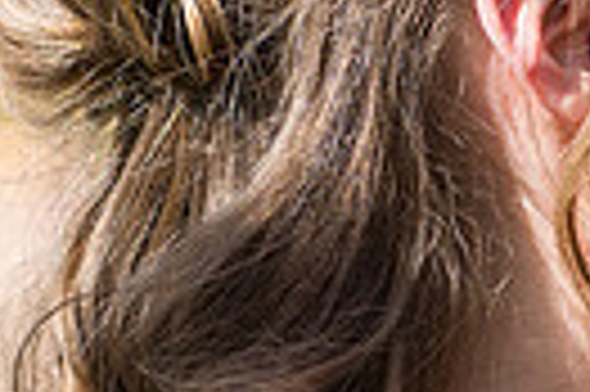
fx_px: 9232
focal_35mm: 564
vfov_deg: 2.4
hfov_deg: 3.6
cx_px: 1072
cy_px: 331
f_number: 2.8
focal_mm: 85
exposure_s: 1/3200
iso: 250
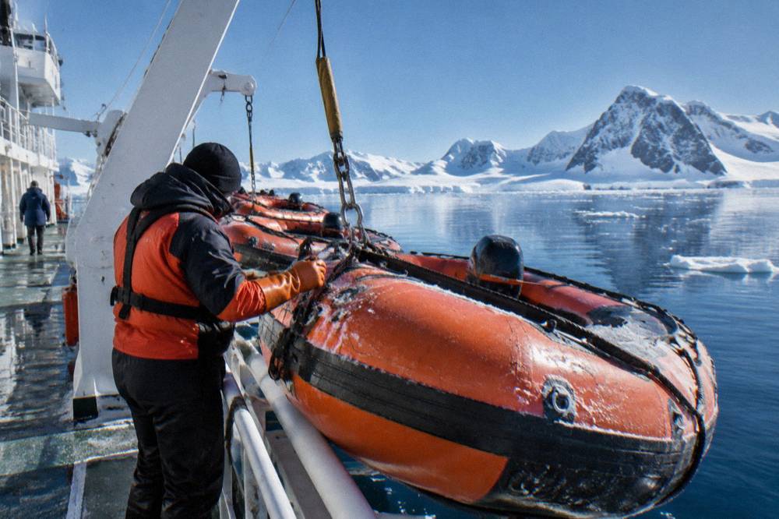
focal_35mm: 49
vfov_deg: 27.5
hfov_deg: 40.4
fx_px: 1060
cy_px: 260
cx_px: 390
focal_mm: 49
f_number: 4
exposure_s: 1/1000
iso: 320
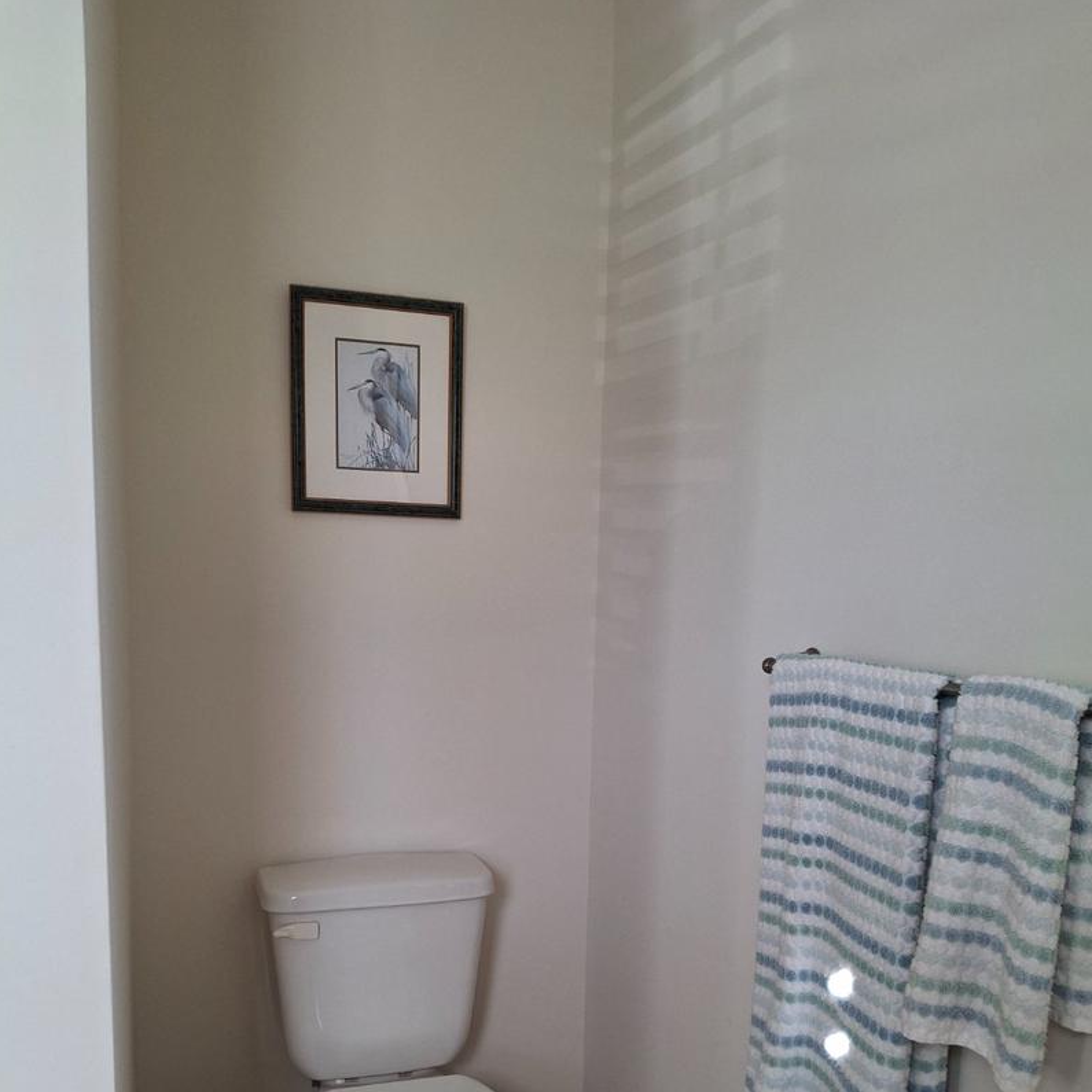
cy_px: 714
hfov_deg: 54.0
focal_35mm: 30
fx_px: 1071
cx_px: 549
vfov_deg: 53.1
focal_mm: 4.69
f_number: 1.8
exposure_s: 1/120
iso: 125
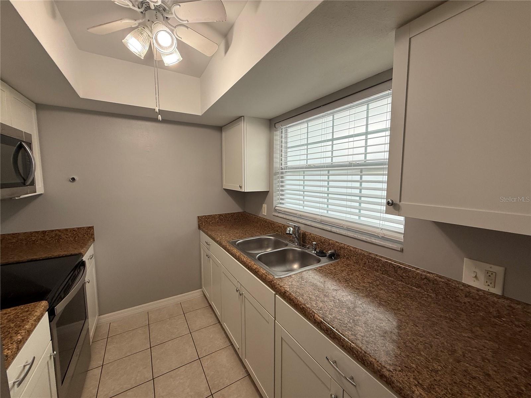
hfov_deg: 102.1
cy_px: 199
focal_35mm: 14
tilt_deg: -6.9
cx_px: 266
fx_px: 215
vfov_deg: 85.7
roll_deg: -0.5
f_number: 2.2
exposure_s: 1/120
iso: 50
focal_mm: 2.22
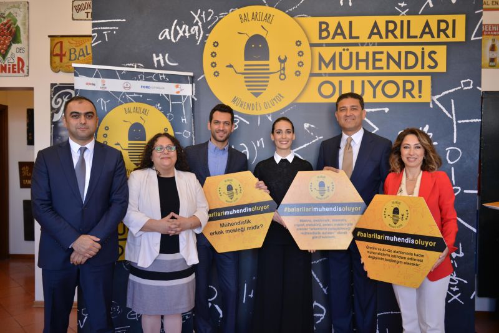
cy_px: 166
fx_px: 444
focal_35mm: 32
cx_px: 250
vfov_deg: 41.1
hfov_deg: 58.7
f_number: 2.8
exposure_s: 1/160
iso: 320
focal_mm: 32
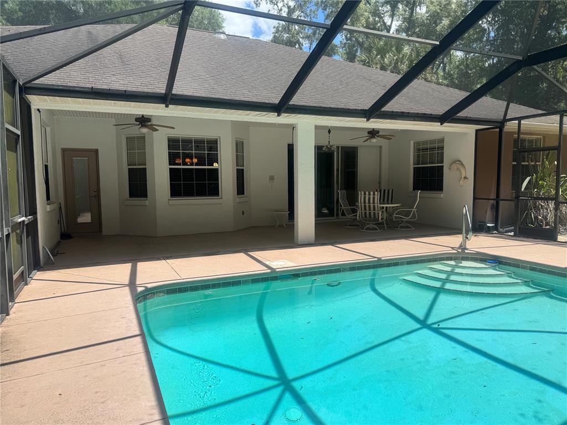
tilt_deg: -4.5
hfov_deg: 71.6
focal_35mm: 24
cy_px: 212
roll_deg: -1.0
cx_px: 284
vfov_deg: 56.8
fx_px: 393
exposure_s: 1/2506
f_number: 1.78
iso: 80
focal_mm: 6.76
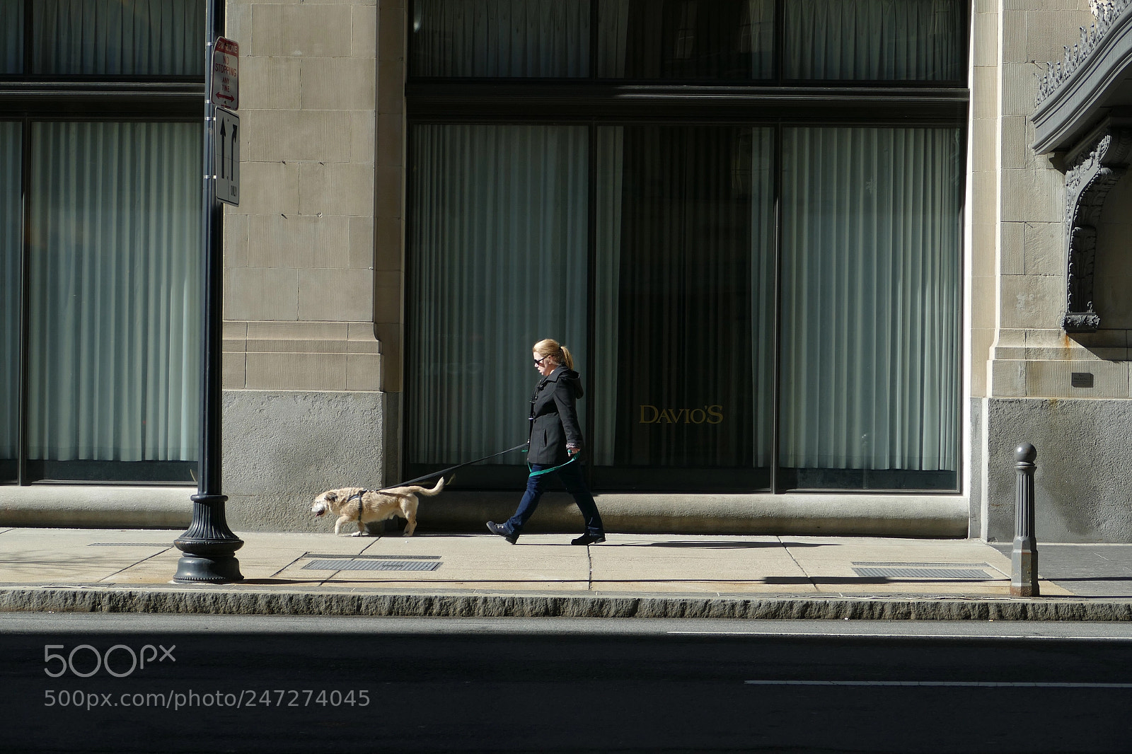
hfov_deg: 23.1
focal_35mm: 88
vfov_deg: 15.5
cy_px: 377
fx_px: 2766
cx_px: 566
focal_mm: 32.24
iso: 125
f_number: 3.8
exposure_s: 1/640
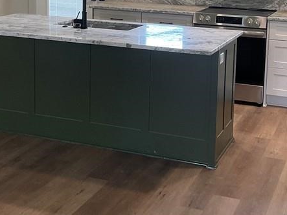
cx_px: 154
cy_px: 29
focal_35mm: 67
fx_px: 555
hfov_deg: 29.0
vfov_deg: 21.5
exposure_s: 1/60
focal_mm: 3
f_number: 1.8
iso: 64
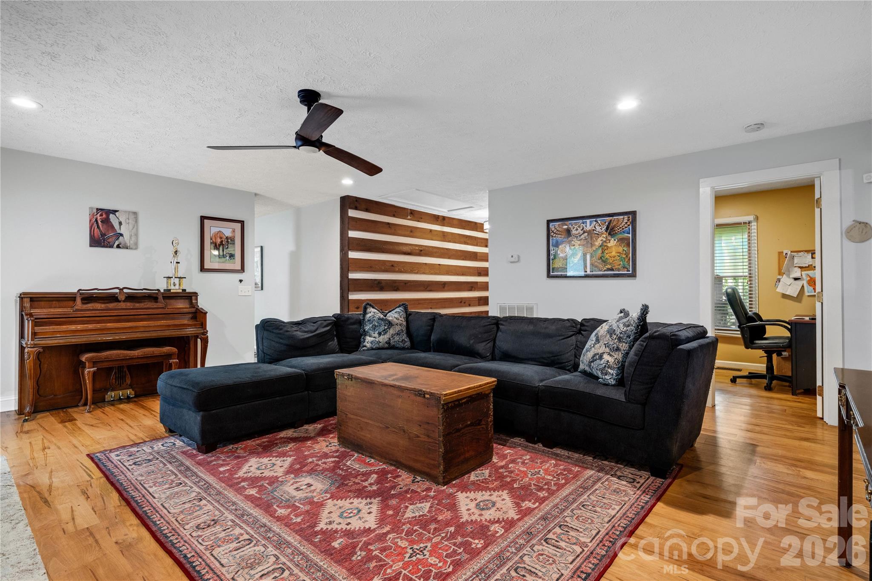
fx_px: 387
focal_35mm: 16
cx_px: 436
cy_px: 290
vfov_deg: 73.7
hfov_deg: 96.7
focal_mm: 16
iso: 320
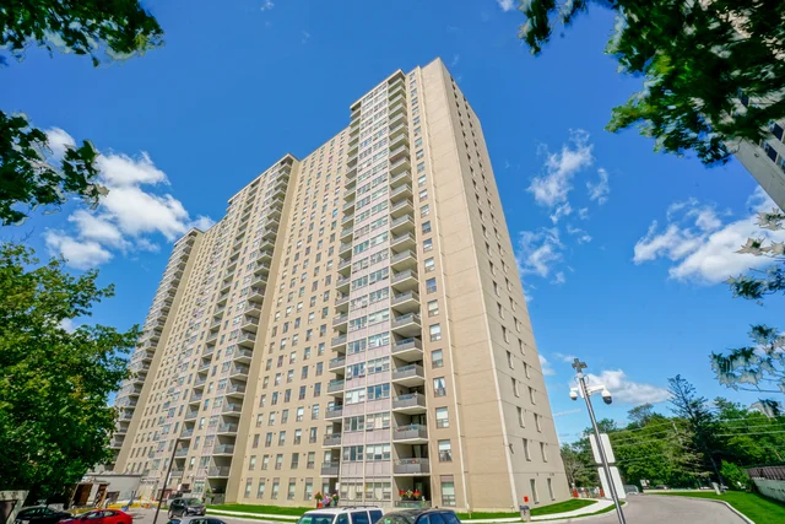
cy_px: 262
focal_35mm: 15
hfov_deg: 100.4
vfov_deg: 77.4
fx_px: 327
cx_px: 392
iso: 100
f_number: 22
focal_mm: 10
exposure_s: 1/40
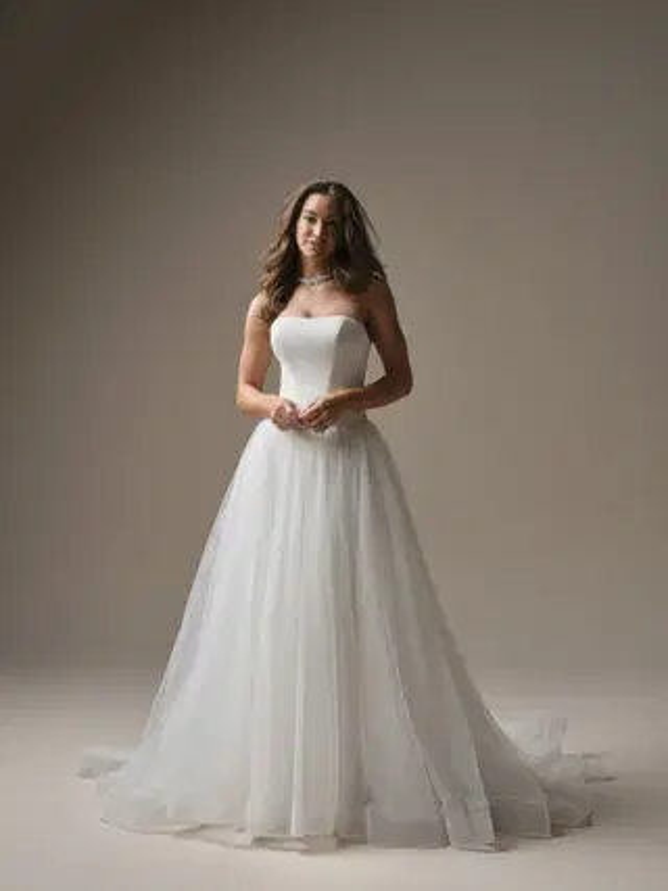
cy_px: 446
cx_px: 334
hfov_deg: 24.8
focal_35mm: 59
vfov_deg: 32.7
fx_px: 1519
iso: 500
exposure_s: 1/125
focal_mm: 75
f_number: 10
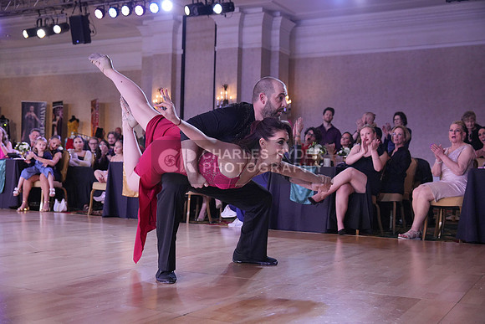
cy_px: 162
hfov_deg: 43.6
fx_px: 606
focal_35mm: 45
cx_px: 242
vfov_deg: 29.9
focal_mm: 45
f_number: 4
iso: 3200
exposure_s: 1/500
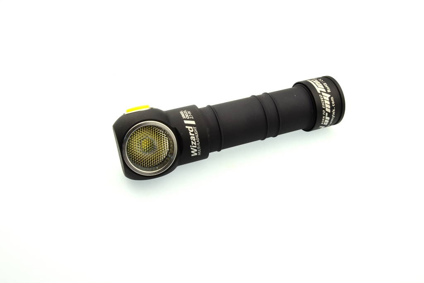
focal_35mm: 34
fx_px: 406
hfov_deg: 55.1
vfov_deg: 38.4
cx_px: 212
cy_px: 142
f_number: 16
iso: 100
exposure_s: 1/10
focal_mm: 23
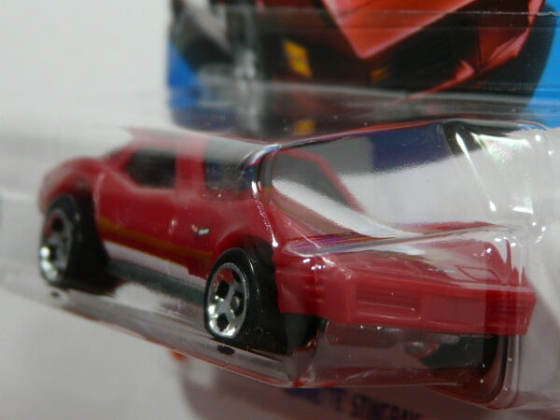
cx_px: 280
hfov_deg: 16.0
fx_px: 1990
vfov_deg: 12.0
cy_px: 210
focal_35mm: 123
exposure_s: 1/50
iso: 100
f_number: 3.2
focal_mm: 12.6
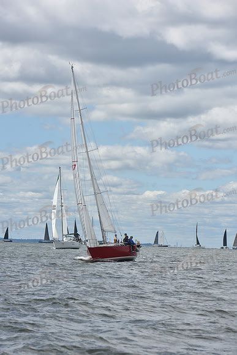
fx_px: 1579
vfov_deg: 12.8
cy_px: 178
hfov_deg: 8.6
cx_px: 118
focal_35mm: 160
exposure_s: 1/800
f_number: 11
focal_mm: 160
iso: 250
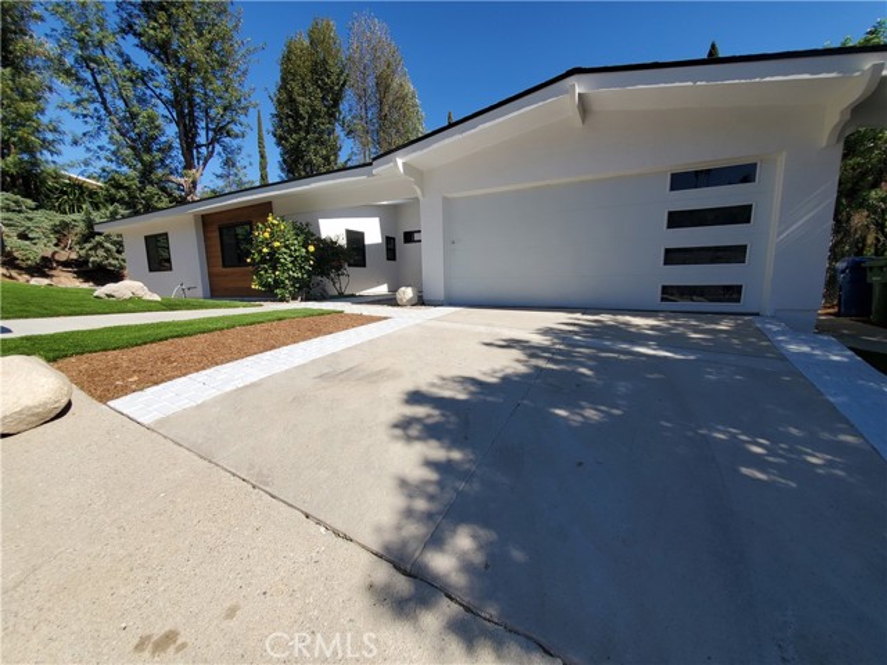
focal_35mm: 13
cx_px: 444
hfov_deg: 106.2
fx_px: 333
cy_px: 332
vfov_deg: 89.9
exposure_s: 1/1126
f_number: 2.2
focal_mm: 1.8
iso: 50
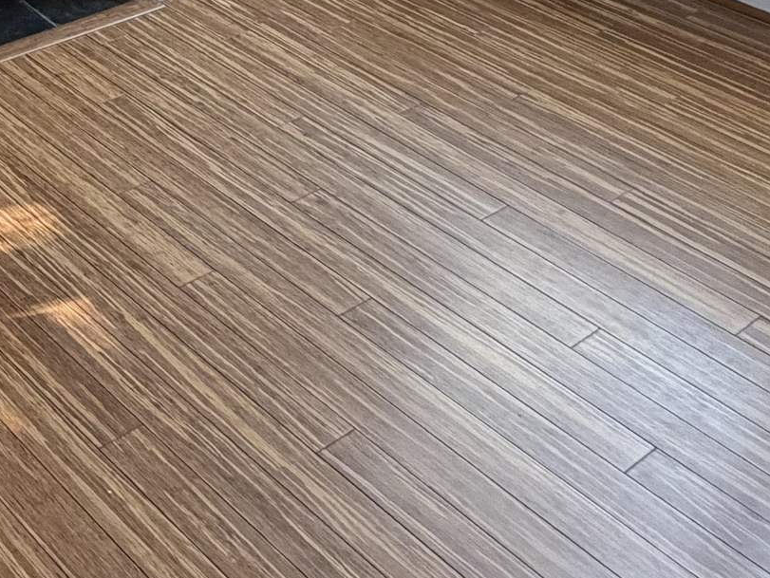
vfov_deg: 22.7
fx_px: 1179
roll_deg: -1.4
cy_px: -281
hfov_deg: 25.5
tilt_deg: -18.3
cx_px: -429
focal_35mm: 53
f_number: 2.2
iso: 250
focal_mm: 2.22
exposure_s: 1/121
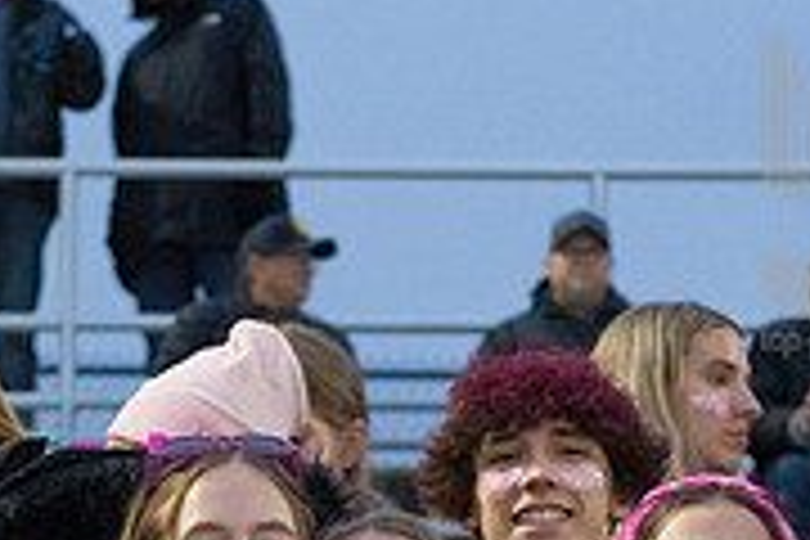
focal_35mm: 225
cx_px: 261
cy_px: 817
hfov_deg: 9.1
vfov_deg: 6.0
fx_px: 5062
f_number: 5
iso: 6400
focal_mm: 70
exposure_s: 1/320
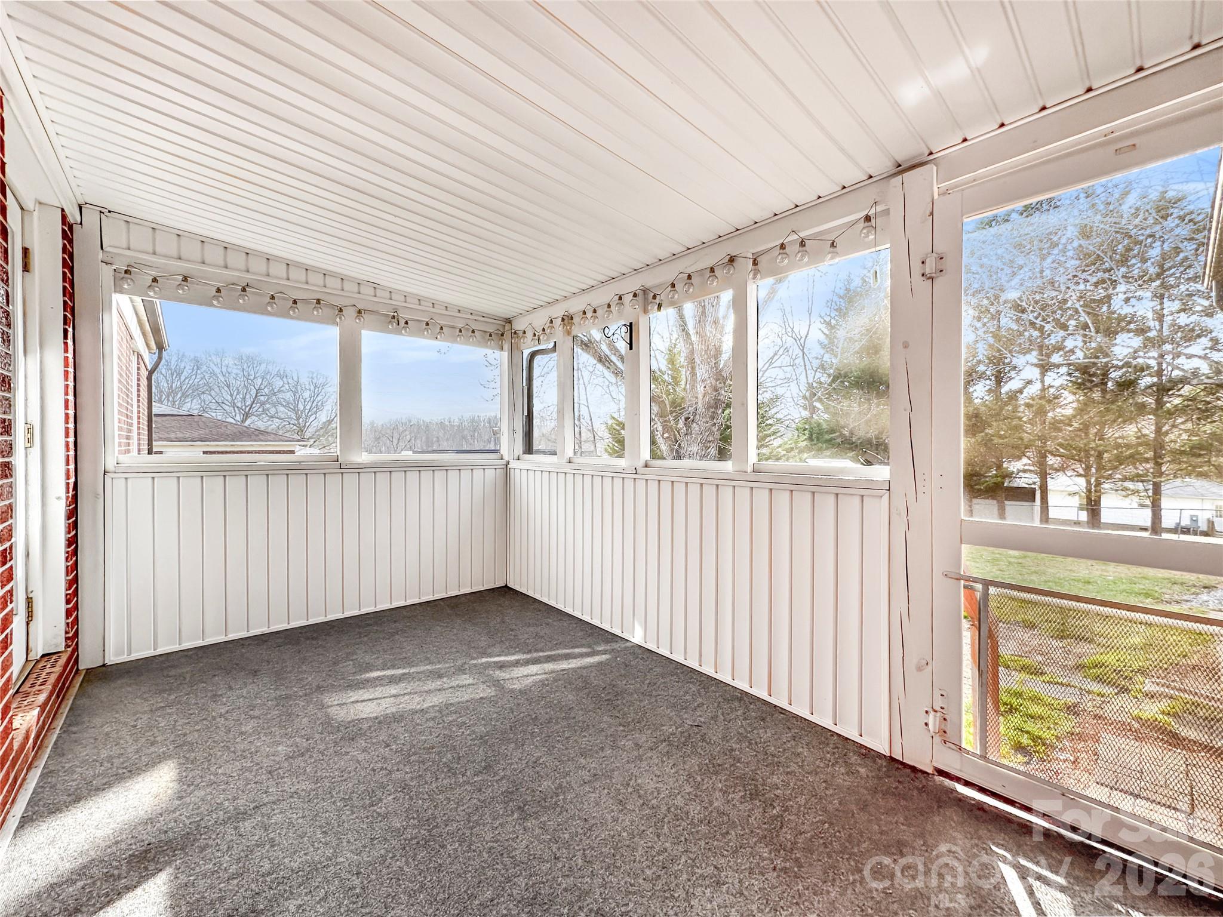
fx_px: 495
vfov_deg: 85.7
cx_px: 612
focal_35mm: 14
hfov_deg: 102.1
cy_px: 458
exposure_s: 1/250
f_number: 2.2
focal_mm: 2.22
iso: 40
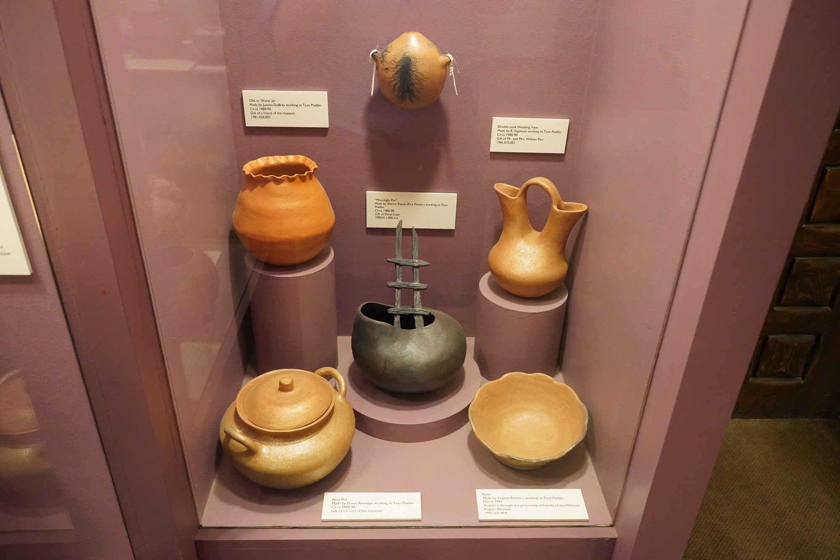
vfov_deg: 45.0
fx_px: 677
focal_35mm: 29
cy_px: 280
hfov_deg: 63.7
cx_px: 420
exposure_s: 1/100
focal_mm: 29
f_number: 5
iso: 6400
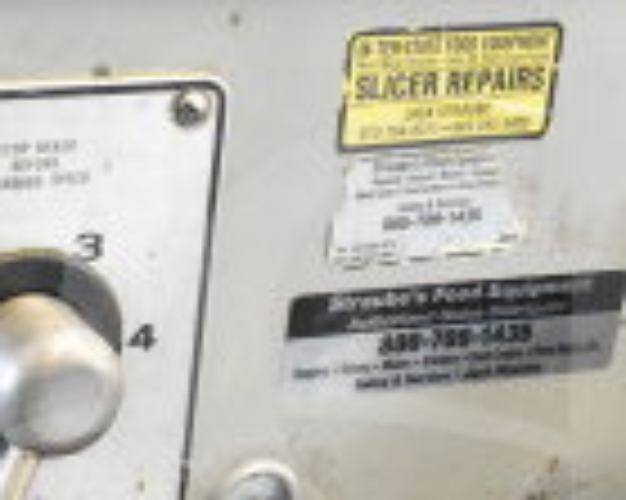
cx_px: 275
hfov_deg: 15.5
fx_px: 2296
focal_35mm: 124
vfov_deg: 12.3
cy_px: 480
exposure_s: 1/100
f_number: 5
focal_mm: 20
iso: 6400
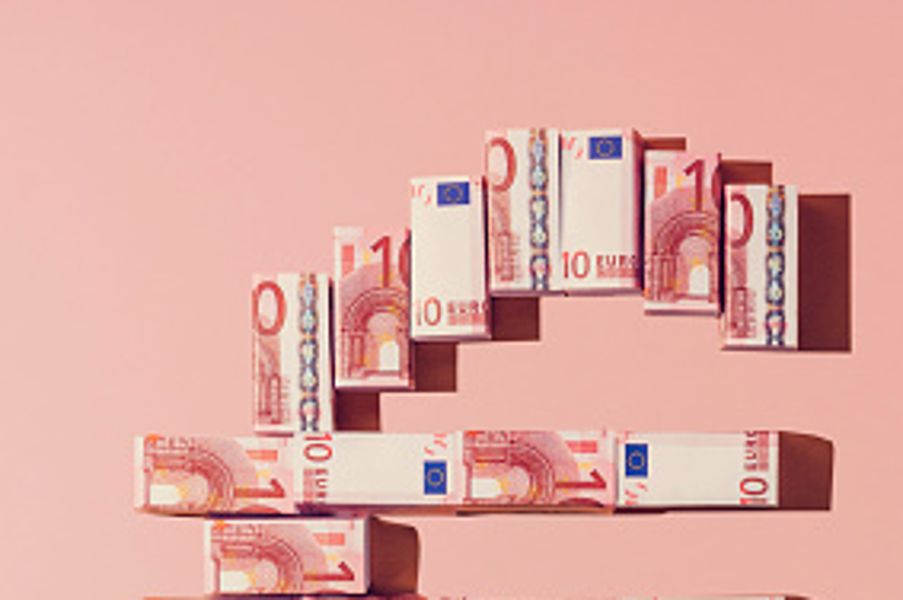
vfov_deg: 11.6
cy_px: 538
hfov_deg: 17.5
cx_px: 528
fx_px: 2931
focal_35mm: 117
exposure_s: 1/160
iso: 100
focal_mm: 65
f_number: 16
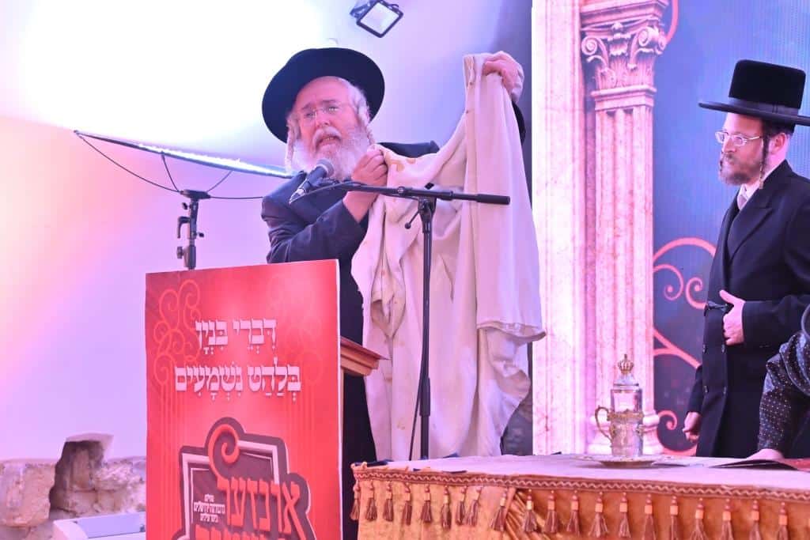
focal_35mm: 76
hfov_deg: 26.6
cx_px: 405
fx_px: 1710
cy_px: 270
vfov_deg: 18.0
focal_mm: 51
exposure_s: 1/200
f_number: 4
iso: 1000
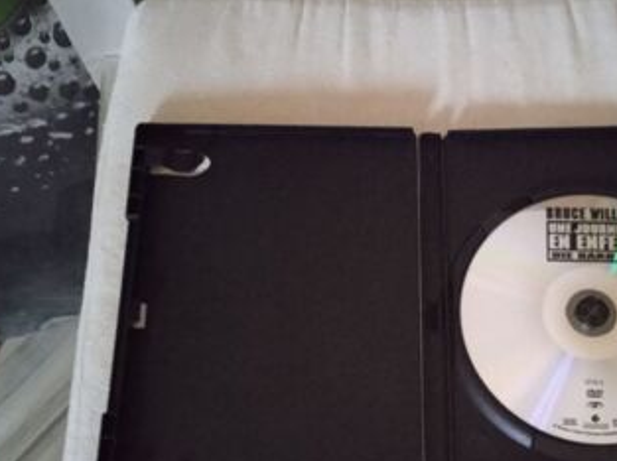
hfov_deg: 43.2
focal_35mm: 43
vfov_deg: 33.1
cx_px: 416
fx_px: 766
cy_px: 321
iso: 5796
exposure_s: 1/14.3
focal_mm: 3.43
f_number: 2.2
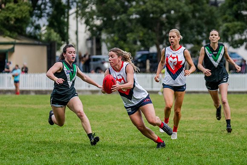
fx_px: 1664
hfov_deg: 8.5
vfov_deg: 5.7
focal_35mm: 242
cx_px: 121
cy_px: 89
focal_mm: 170
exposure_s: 1/1600
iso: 800
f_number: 4.5
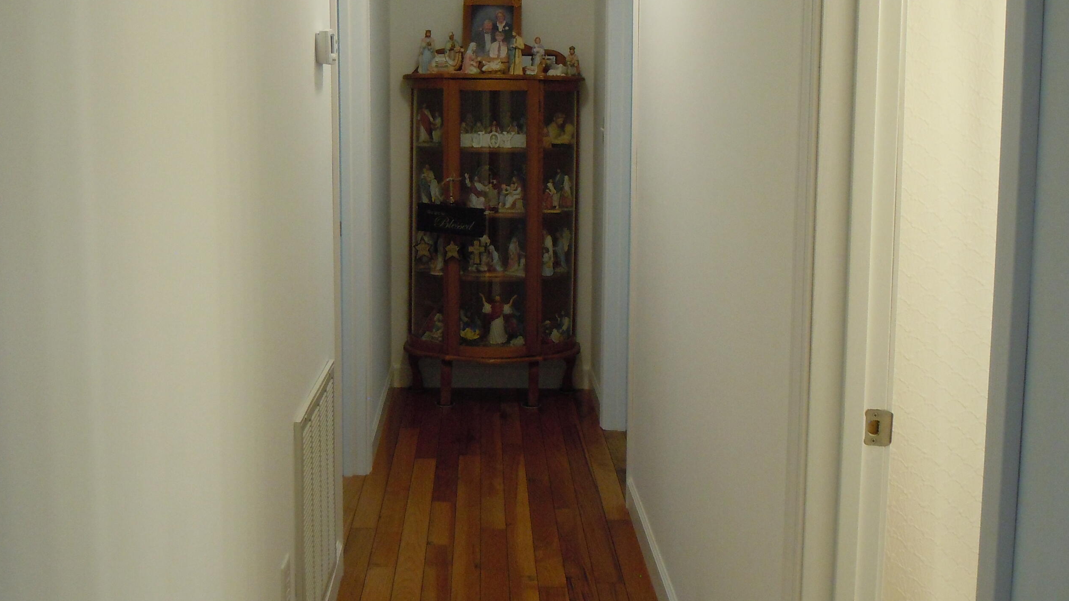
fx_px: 1105
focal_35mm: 39
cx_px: 497
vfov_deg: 30.2
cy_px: 197
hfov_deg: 51.6
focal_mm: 5.4
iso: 400
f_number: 3.5
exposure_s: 1/50
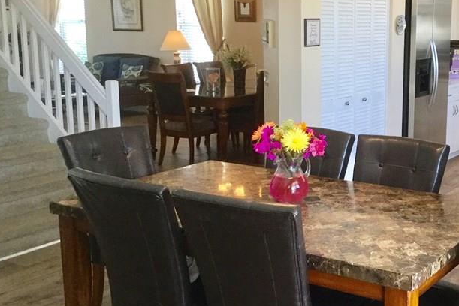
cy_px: 141
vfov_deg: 25.1
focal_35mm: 54
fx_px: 689
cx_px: 354
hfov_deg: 35.9
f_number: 2.4
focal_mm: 3.3
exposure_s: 1/30
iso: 40
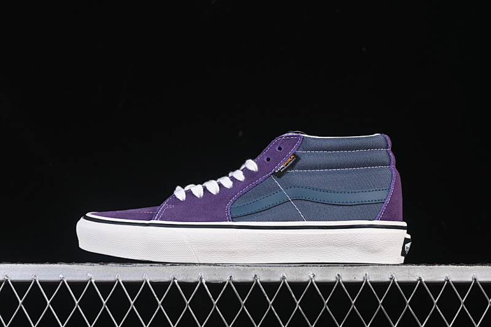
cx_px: 246
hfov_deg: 27.0
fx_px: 1023
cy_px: 164
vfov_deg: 18.2
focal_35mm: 75
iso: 160
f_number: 7.1
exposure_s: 1/80
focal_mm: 50
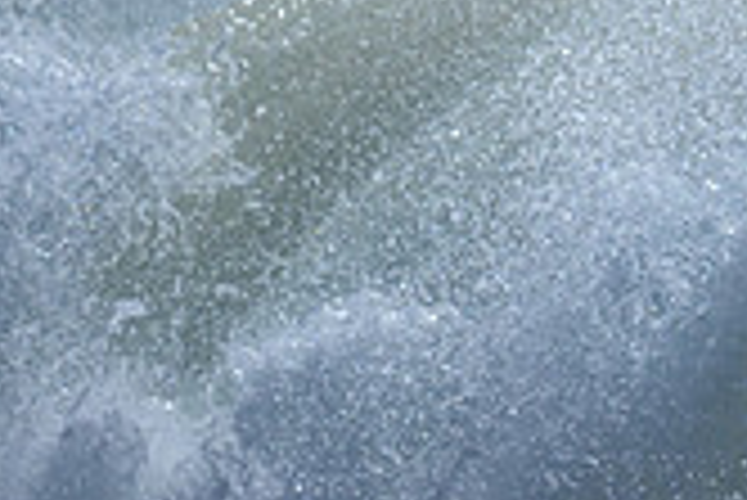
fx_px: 79602
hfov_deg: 0.5
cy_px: -78
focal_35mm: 3833
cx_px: 1191
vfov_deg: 0.4
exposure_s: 1/2000
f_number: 6.3
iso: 80
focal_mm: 800
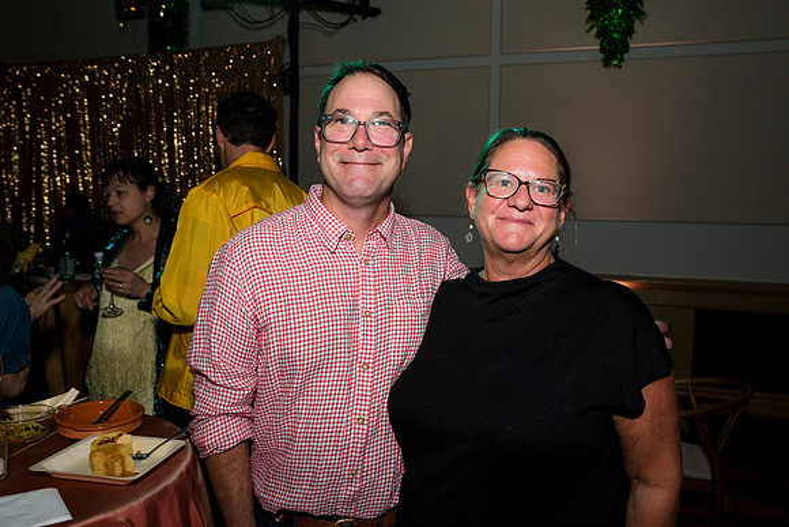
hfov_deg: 60.6
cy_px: 250
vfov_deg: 42.6
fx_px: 674
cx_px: 415
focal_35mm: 31
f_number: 5.6
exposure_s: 1/160
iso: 800
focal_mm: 29
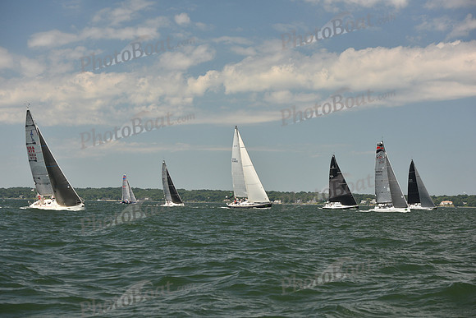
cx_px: 238
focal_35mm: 70
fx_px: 926
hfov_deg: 28.8
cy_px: 159
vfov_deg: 19.5
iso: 320
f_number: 5.6
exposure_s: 1/1000
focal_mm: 70
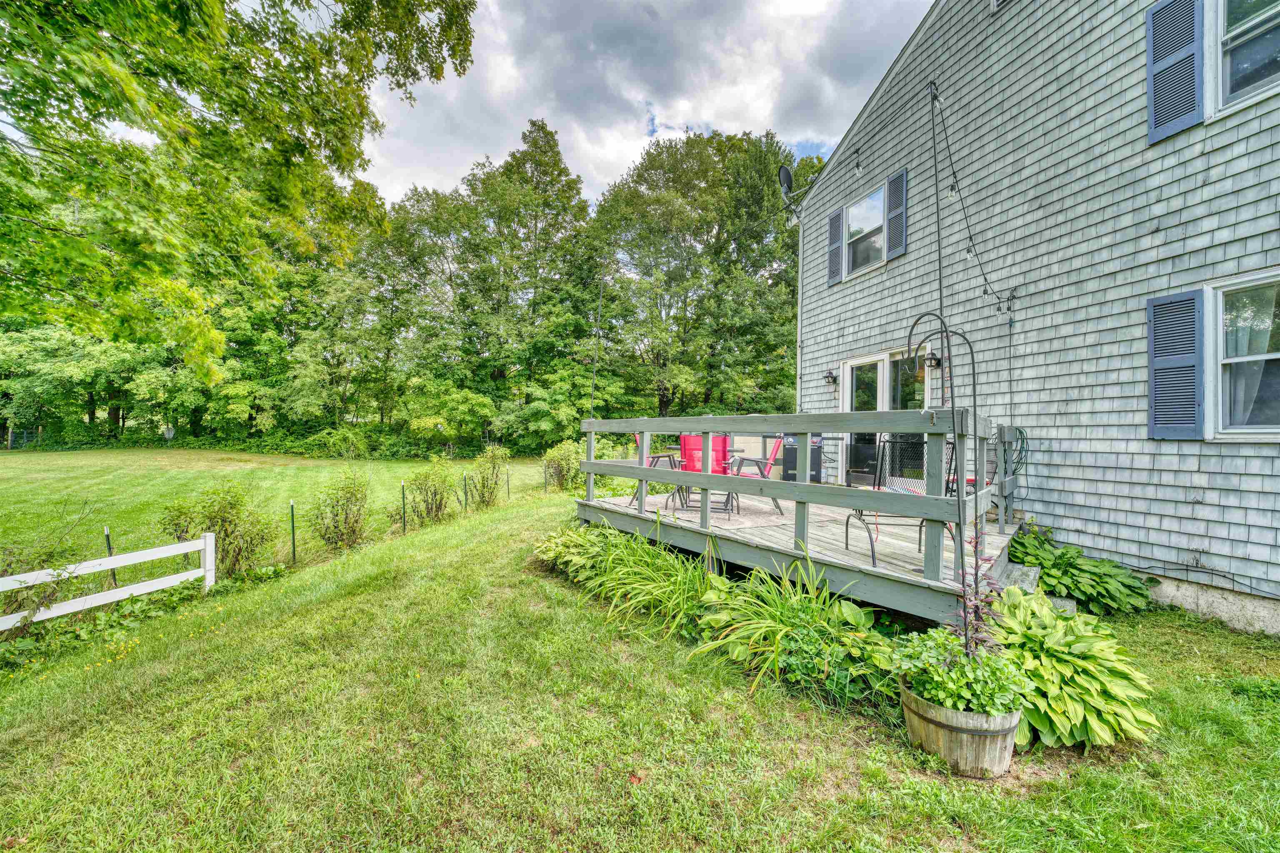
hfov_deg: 104.3
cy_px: 426
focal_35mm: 14
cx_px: 640
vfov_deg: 81.2
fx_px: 498
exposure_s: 1/30
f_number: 8
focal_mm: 14
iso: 100
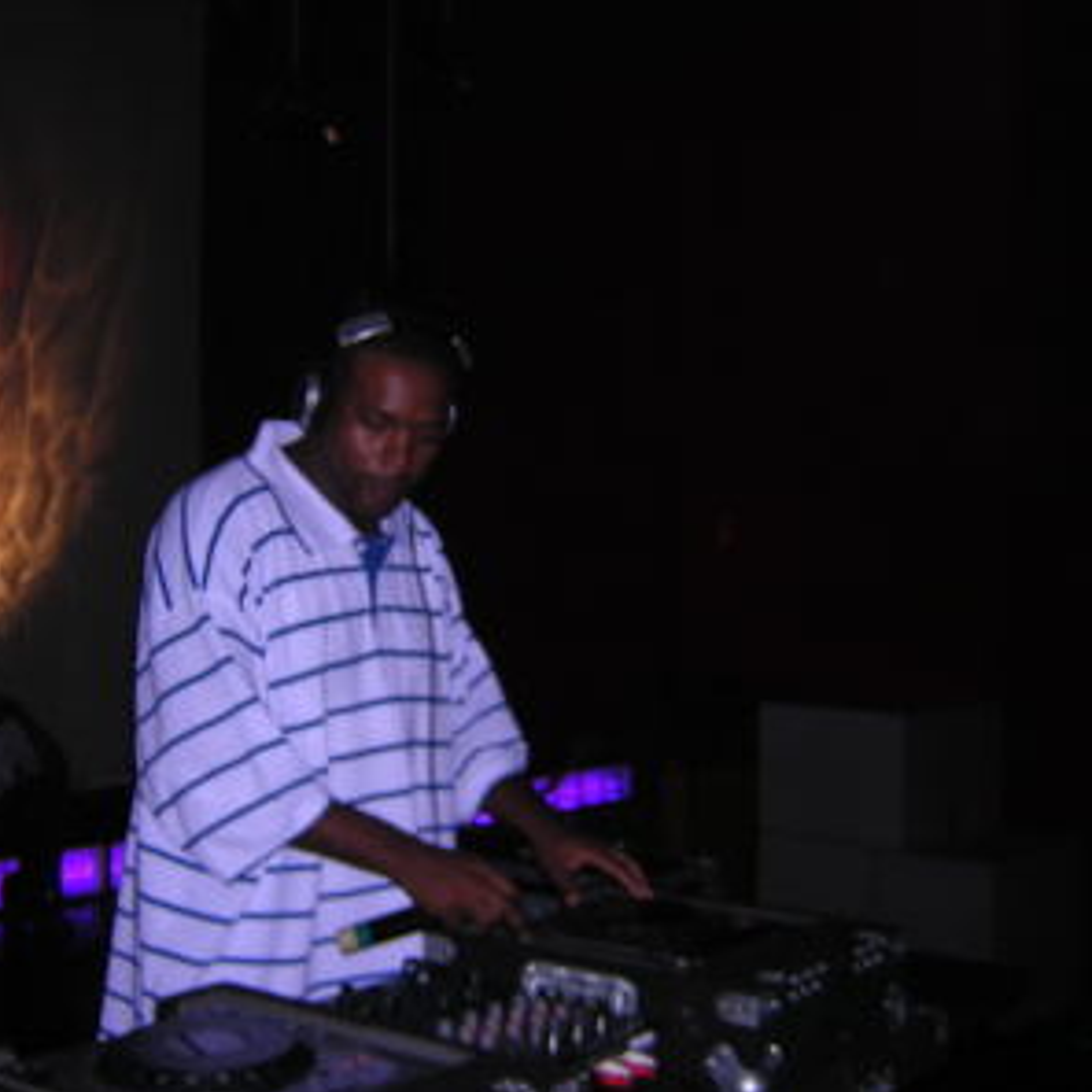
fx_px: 1535
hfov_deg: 39.2
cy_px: 546
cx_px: 535
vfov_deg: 39.2
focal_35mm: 43
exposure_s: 1/60.1
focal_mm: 4.7
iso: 112
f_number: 2.6
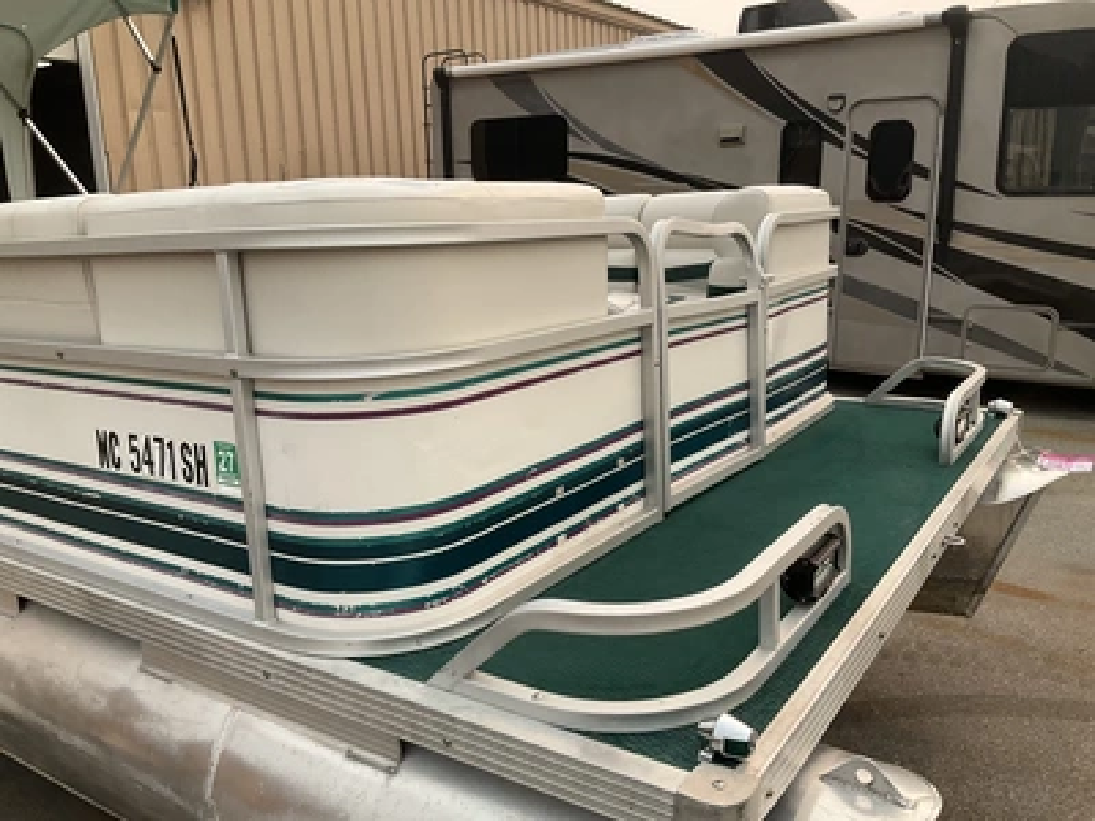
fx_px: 917
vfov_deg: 48.2
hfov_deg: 61.7
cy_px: 410
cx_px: 548
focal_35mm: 29
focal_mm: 3
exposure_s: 1/1121
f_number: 1.8
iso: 25
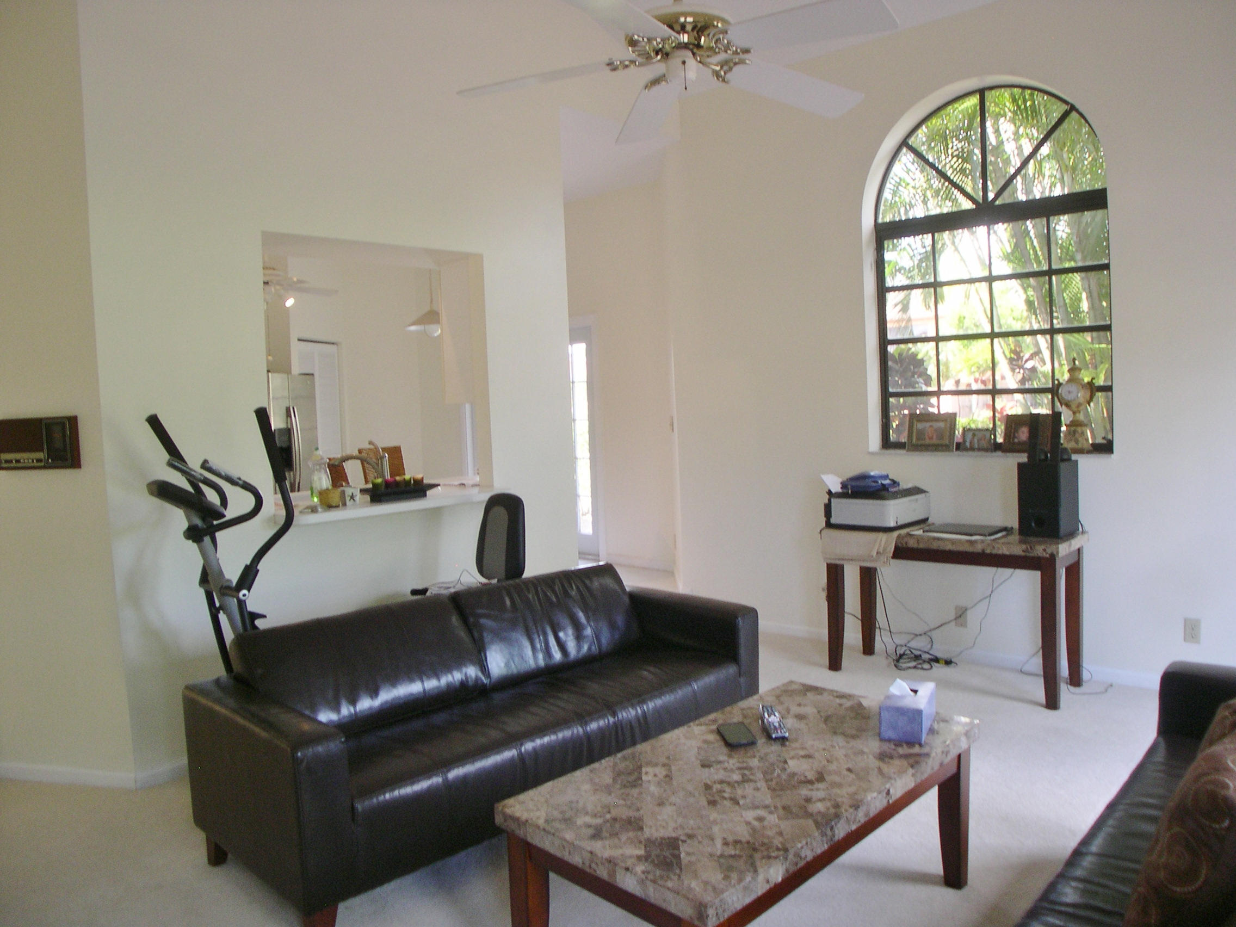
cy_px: 464
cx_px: 618
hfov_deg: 49.0
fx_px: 1357
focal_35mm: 38
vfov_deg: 37.7
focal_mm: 8
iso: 100
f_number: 2.8
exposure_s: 1/32.9
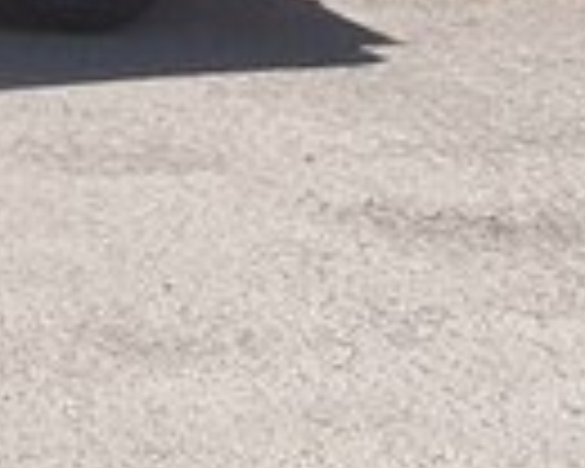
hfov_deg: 14.8
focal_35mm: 114
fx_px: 1974
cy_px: -520
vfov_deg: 11.8
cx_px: -464
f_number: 1.9
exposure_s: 1/1389
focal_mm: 2
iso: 50
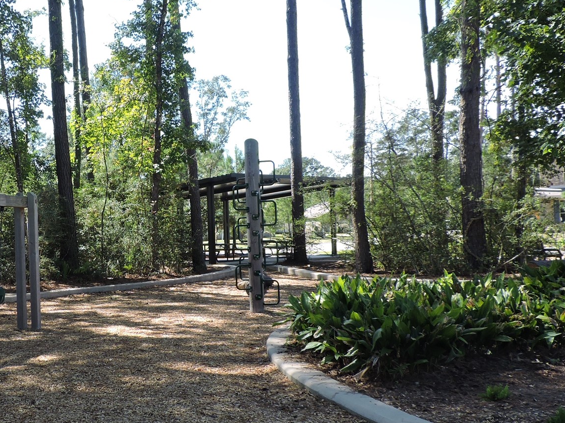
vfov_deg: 33.6
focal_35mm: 43
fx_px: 702
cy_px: 224
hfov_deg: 41.5
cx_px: 92
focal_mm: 4.3
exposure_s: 1/320
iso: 100
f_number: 3
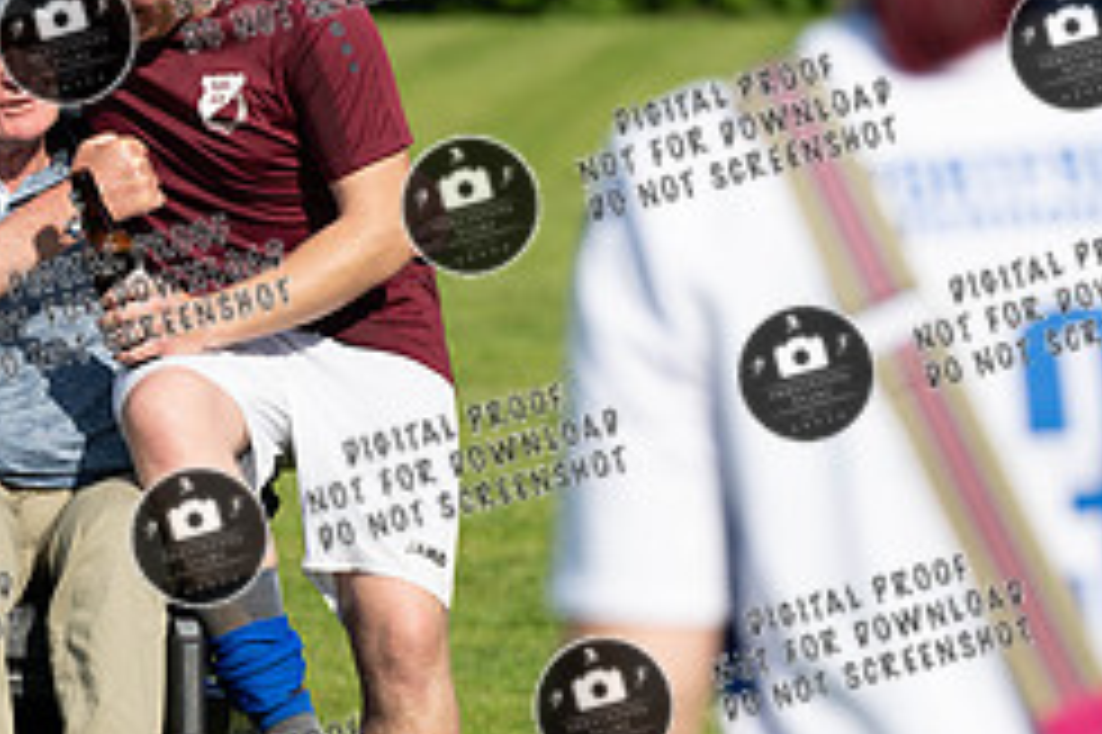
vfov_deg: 4.6
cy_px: 259
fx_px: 9054
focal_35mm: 296
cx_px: 157
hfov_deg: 7.0
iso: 110
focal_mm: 125
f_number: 3.5
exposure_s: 1/1600
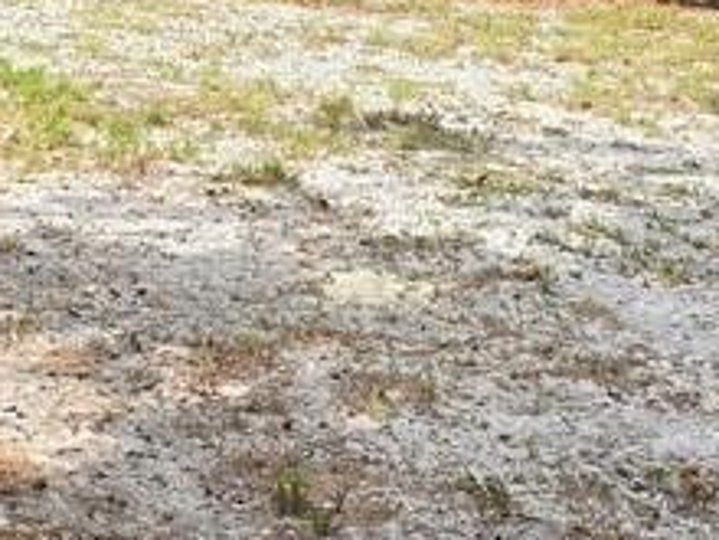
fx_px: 2222
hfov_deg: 18.0
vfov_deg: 13.8
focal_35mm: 107
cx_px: 16
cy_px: 121
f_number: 1.7
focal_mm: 6.3
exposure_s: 1/201
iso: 12
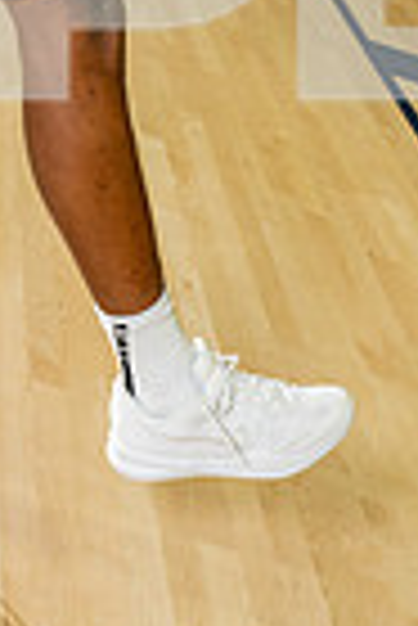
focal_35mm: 107
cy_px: -351
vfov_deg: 17.0
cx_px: -58
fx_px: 1859
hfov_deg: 12.6
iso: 640
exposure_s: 1/250
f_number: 7.1
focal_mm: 33
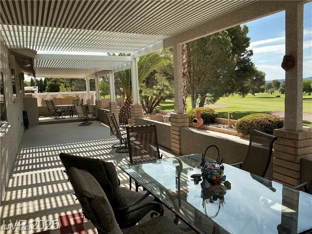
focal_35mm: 28
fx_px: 252
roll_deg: +1.8
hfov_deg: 63.4
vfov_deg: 49.7
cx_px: 156
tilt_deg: -5.7
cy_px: 117
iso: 25
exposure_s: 1/1015
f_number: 1.8
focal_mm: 3
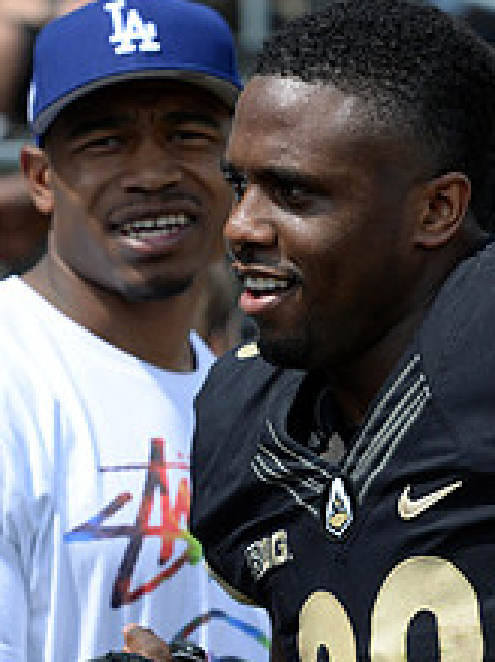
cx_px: 418
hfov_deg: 4.4
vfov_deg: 5.9
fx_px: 6413
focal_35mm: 336
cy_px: 475
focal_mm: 170
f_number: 7.1
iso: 640
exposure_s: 1/2000
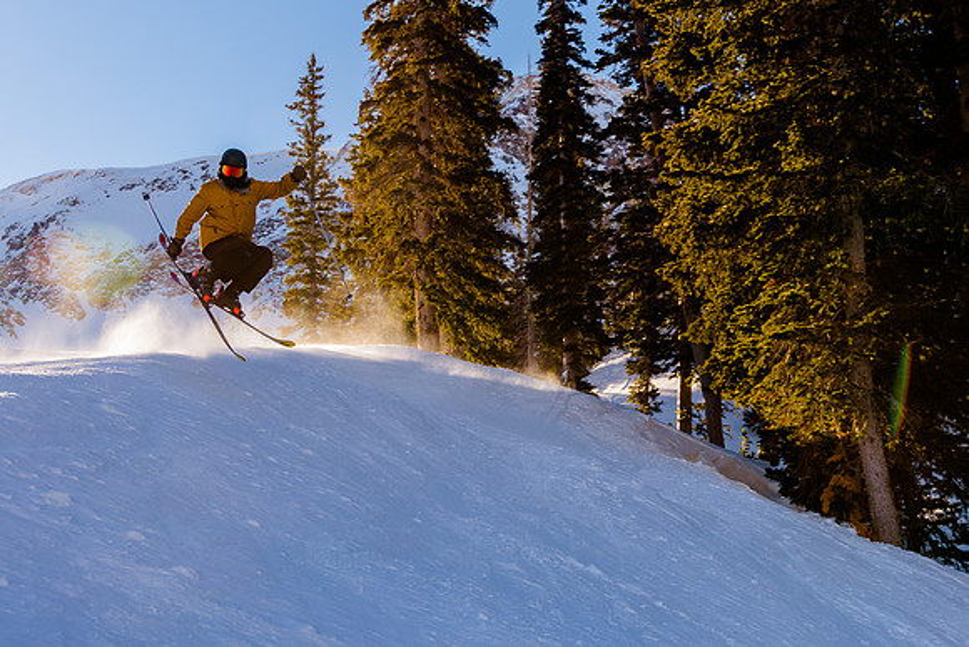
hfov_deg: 32.0
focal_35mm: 63
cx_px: 550
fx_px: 1685
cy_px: 327
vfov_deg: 21.7
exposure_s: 1/400
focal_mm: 35
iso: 160
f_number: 6.3
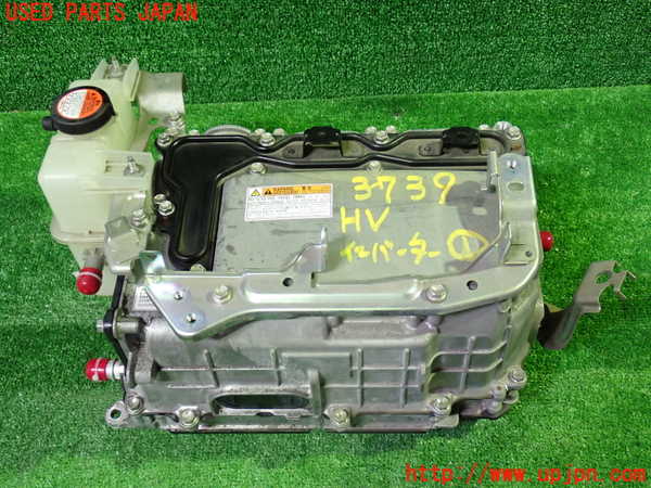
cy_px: 244
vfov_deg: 35.1
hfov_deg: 45.8
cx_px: 326
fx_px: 771
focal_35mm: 41
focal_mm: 7.31
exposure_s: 1/40
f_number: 2.8
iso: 800
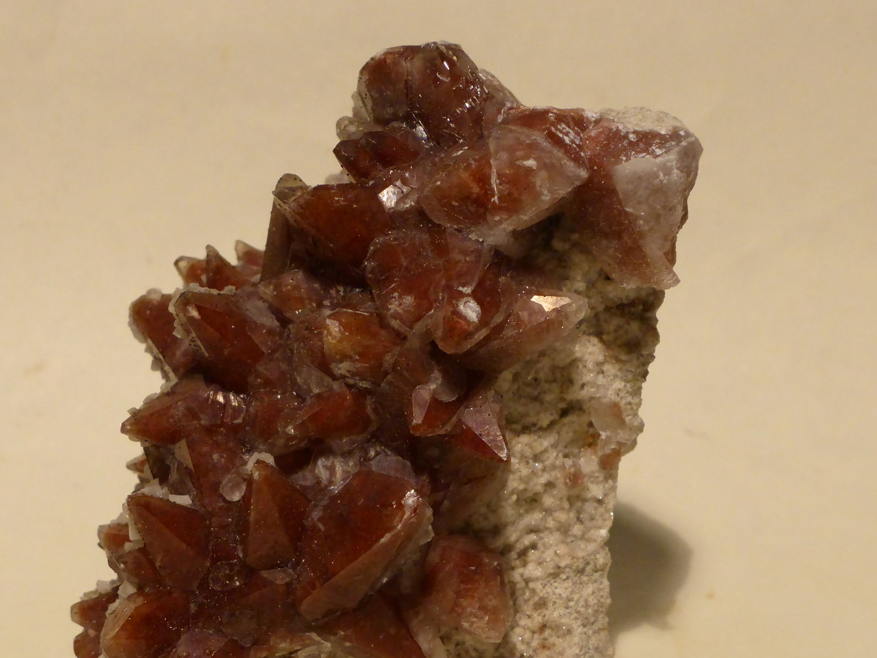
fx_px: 2129
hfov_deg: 23.3
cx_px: 392
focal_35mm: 84
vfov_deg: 17.6
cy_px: 399
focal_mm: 11
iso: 400
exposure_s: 1/60
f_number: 4.8
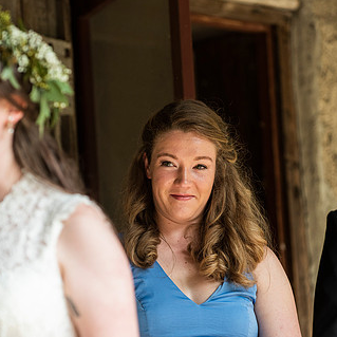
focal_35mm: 247
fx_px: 2721
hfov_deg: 7.1
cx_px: 157
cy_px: 194
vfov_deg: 7.1
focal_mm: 160
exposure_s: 1/640
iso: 400
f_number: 3.5
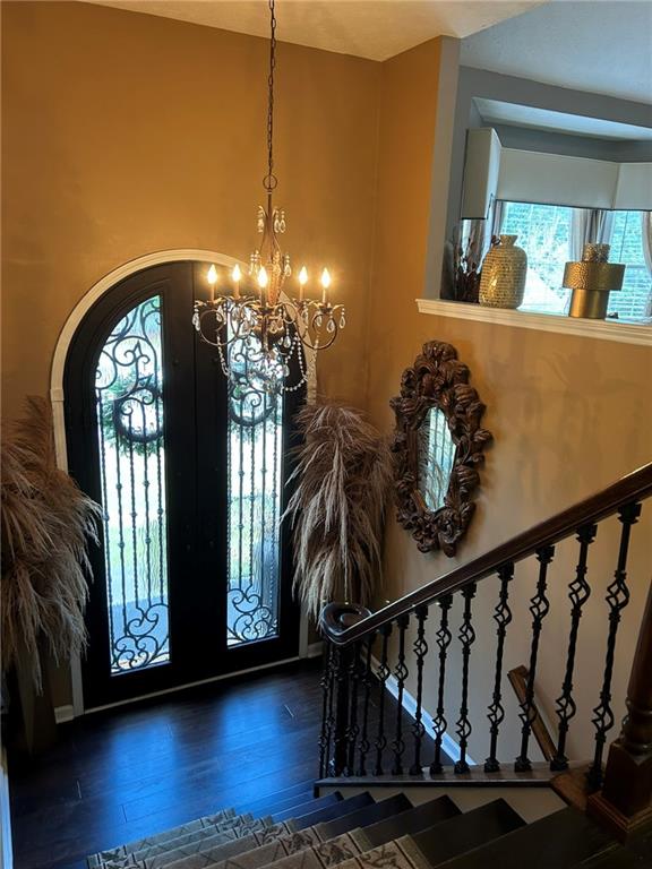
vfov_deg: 67.3
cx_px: 326
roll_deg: -1.9
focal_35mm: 26
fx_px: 653
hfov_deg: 53.1
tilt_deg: -14.4
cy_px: 434
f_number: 1.5
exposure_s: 1/60
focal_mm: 5.7
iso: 125
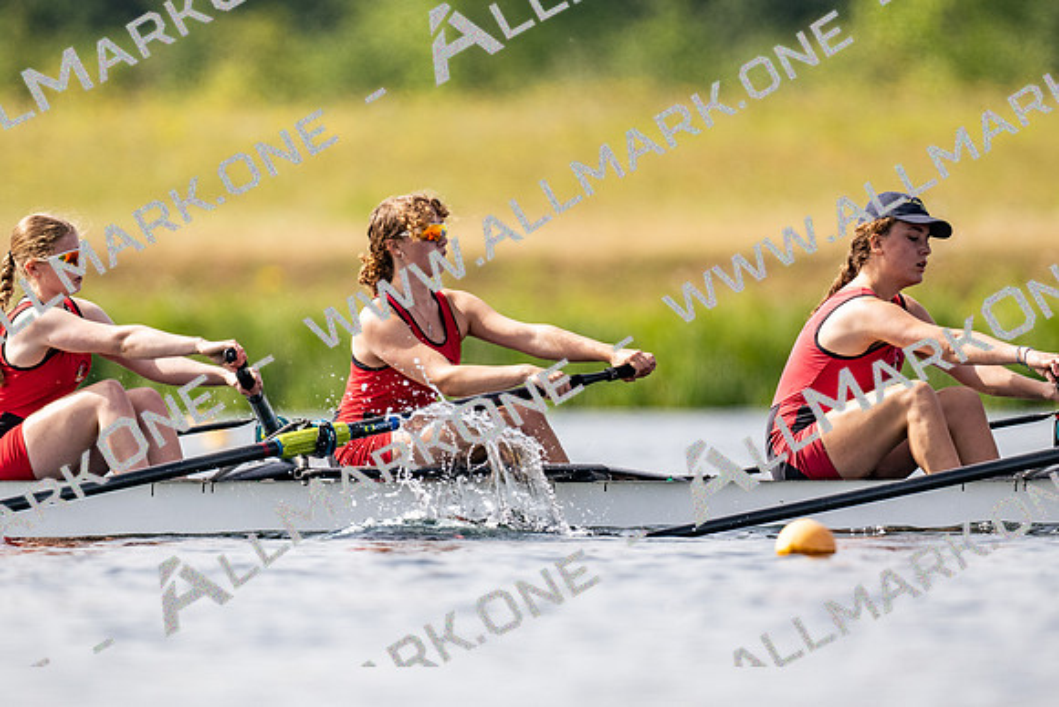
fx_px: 26494
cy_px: 354
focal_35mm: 900
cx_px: 530
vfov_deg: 1.5
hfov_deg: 2.3
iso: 180
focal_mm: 600
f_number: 4
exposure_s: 1/2500
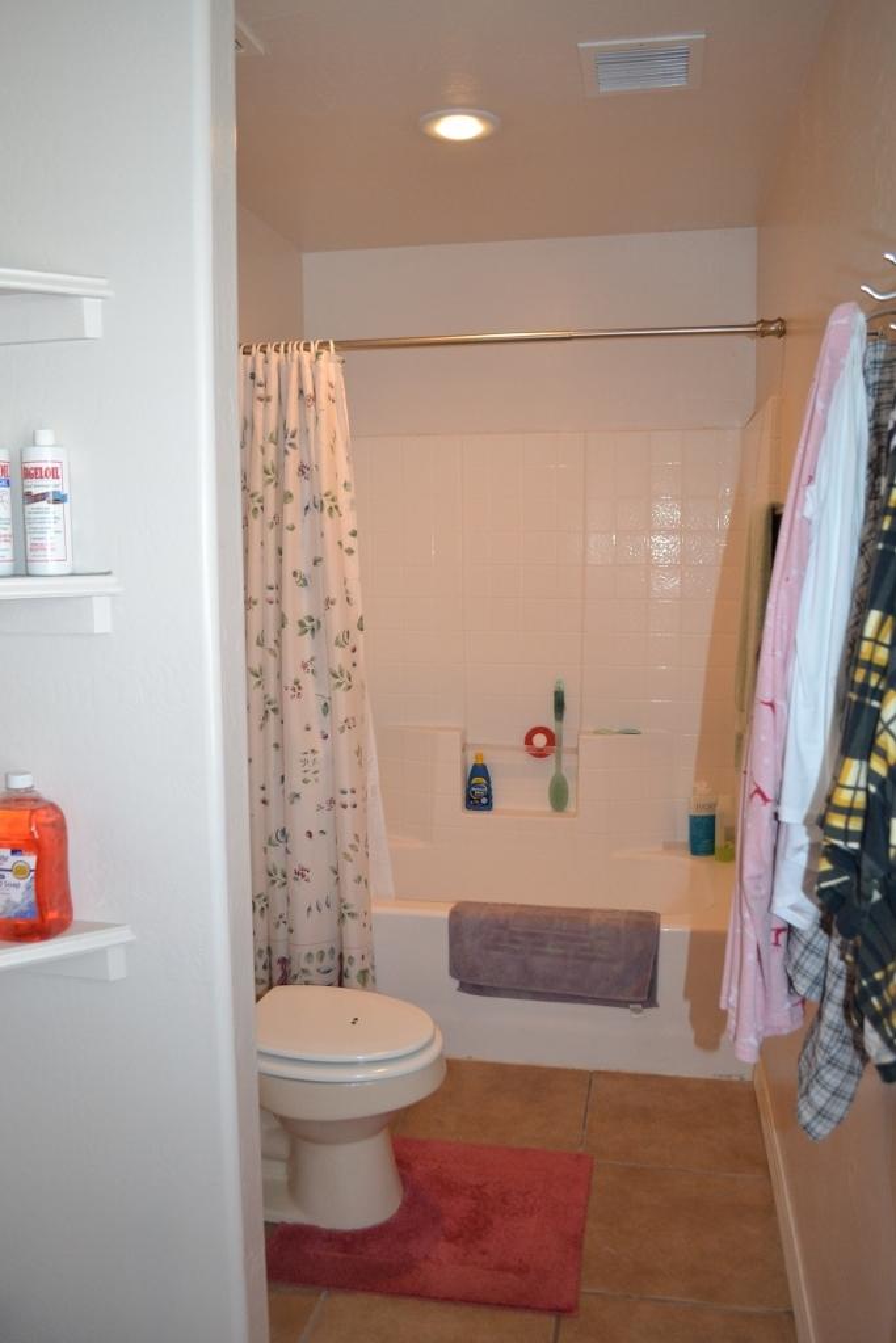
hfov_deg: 47.9
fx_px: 1008
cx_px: 448
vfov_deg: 67.4
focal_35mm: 27
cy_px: 672
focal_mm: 18
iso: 1100
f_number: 3.5
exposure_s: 1/60
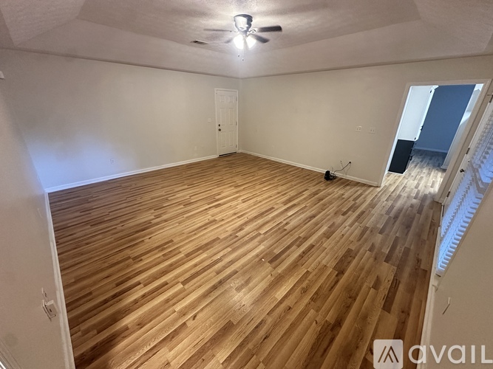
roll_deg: -1.2
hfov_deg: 102.1
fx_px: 199
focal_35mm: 14
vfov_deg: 85.7
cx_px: 246
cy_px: 184
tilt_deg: -21.4
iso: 640
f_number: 2.2
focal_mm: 2.22
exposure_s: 1/60
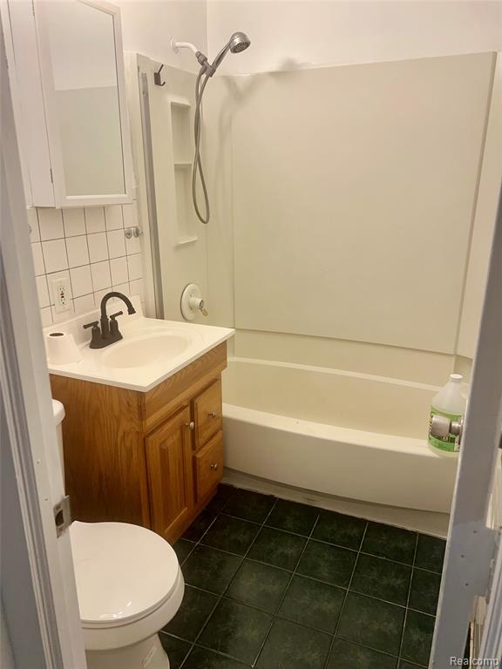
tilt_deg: -17.7
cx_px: 251
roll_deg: +0.4
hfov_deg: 53.1
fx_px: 503
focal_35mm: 26
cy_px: 334
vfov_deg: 67.3
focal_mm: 5.7
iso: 100
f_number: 1.5
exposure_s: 1/120
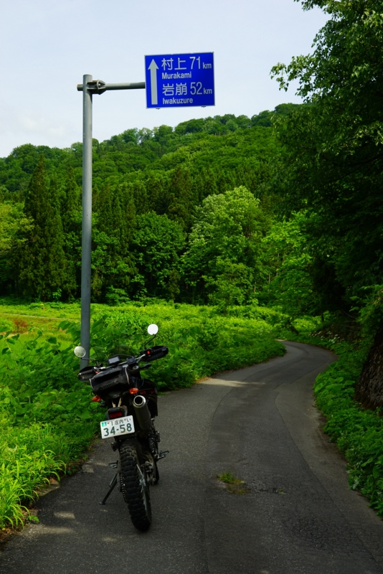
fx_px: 622
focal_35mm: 39
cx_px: 192
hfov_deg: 34.2
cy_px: 287
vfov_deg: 49.5
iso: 100
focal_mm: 39
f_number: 9.5
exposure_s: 1/125
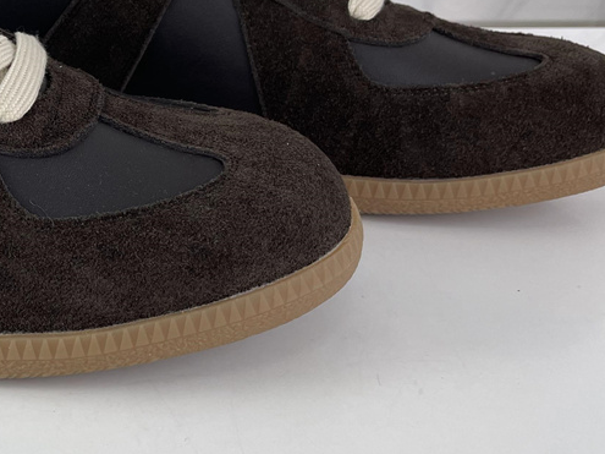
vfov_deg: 22.7
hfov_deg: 27.9
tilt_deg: -18.0
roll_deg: -0.1
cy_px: 38
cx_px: -67
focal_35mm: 63
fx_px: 1101
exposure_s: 1/155
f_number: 1.6
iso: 32
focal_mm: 4.2
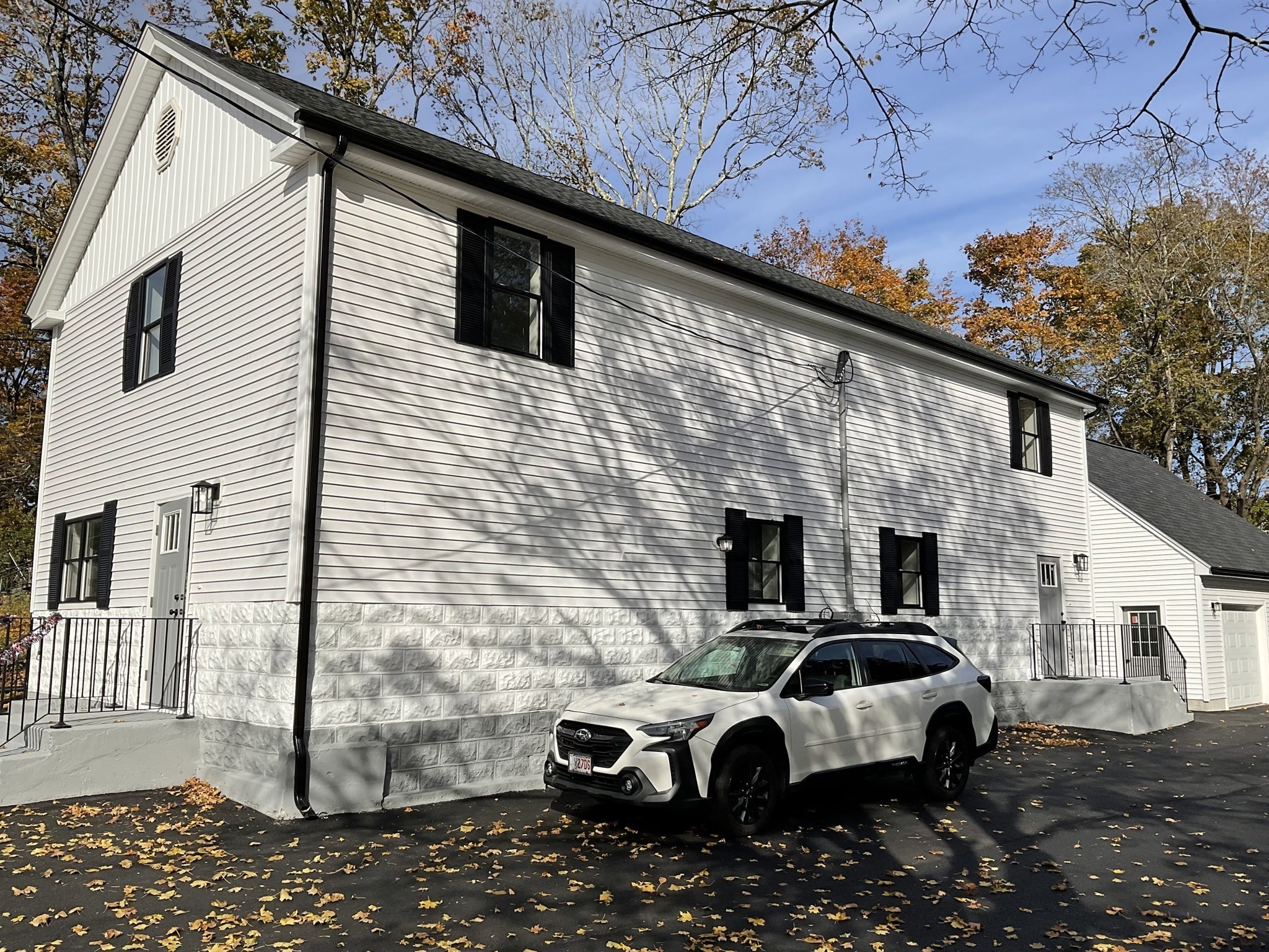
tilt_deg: +8.4
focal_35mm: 29
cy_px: 476
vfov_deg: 48.2
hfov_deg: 61.7
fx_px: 1063
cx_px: 634
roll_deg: -1.0
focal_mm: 3
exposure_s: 1/3534
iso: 20
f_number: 1.8
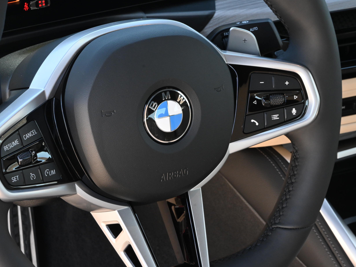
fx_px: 1008
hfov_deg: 20.0
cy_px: 134
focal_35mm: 98
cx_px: 157
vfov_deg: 15.1
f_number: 16
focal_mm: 60
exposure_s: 1/60
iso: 1600
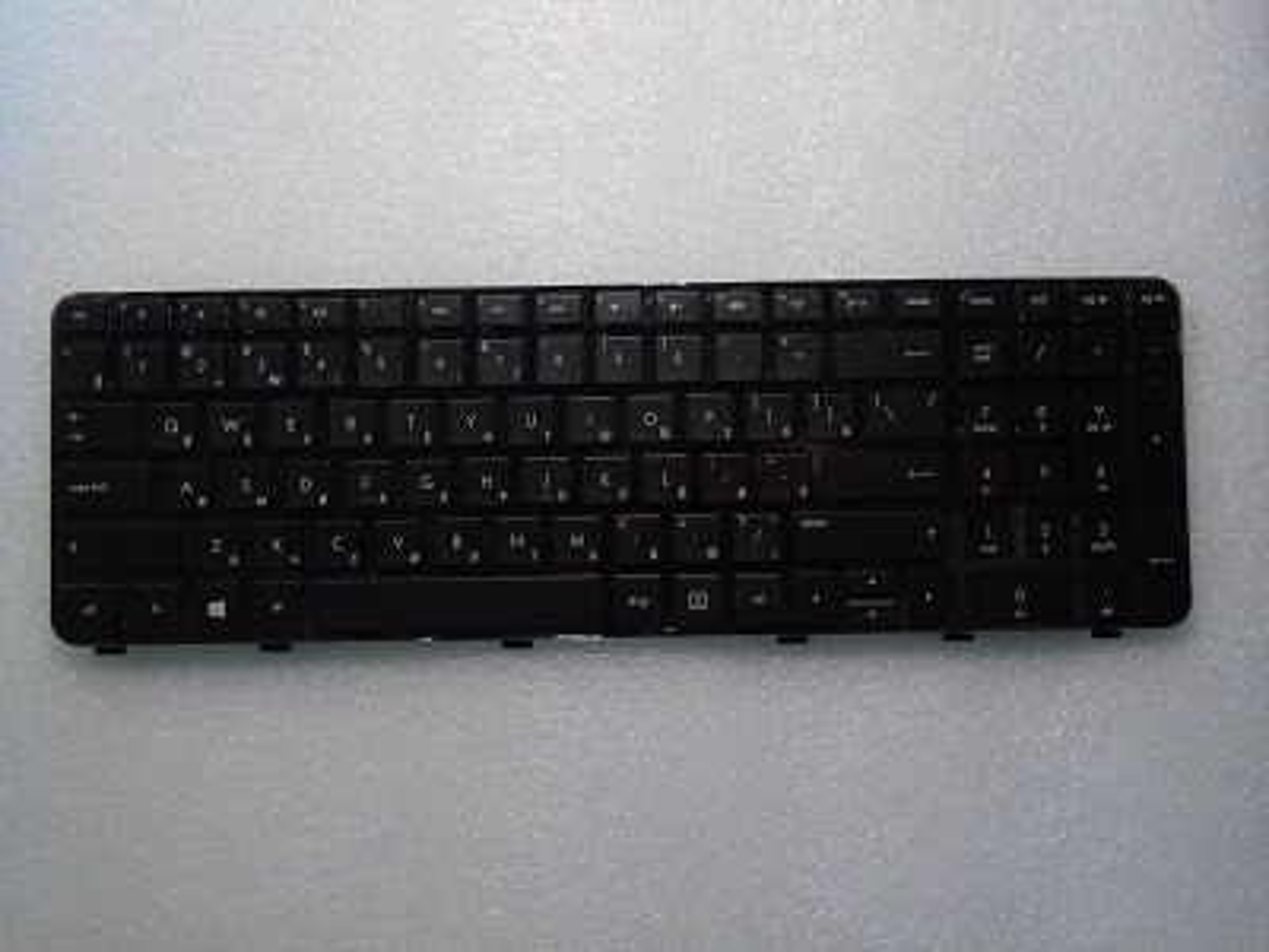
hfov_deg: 61.7
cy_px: 476
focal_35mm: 29
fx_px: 1063
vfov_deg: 48.2
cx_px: 634
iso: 400
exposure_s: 1/40
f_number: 5.7
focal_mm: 5.2
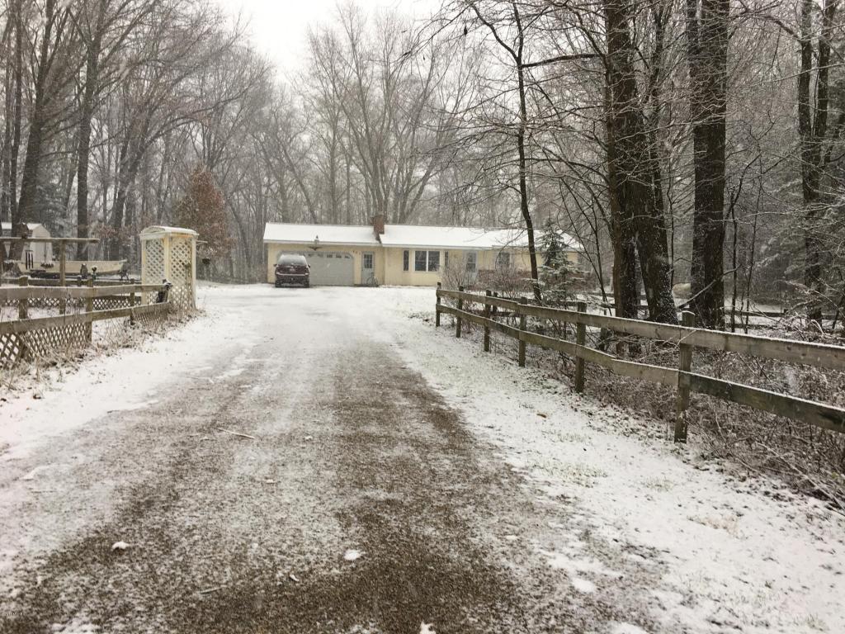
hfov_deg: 61.7
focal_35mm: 29
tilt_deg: -1.6
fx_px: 708
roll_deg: -2.1
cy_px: 317
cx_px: 422
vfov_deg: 48.2
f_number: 2.2
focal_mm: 4.15
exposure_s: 1/60
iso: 25
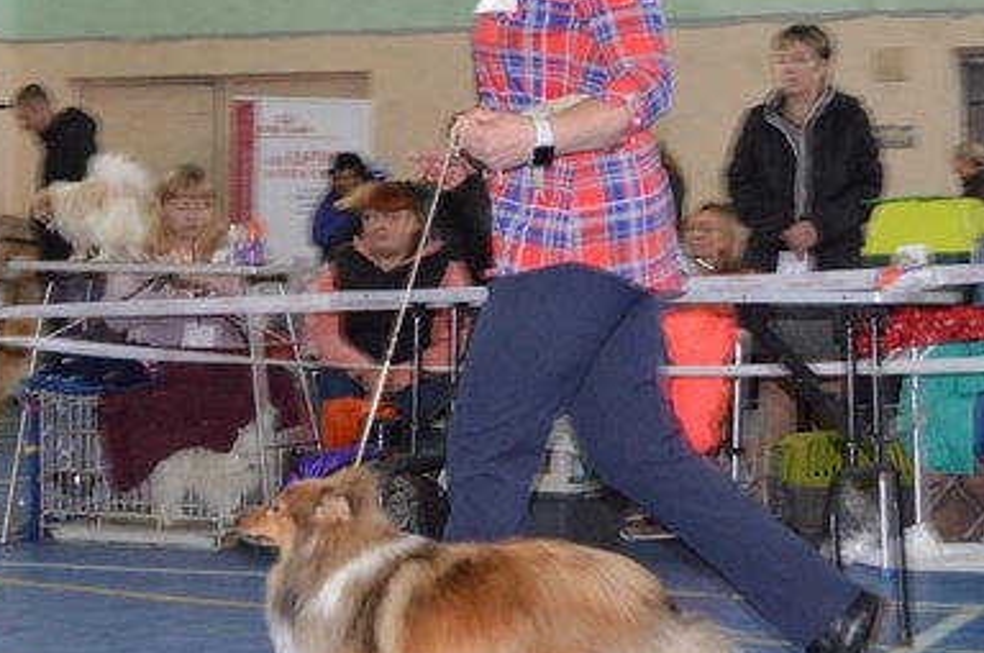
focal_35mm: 100
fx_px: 2730
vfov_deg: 13.6
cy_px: 218
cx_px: 413
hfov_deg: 20.4
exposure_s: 1/60
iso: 2000
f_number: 4.8
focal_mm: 32
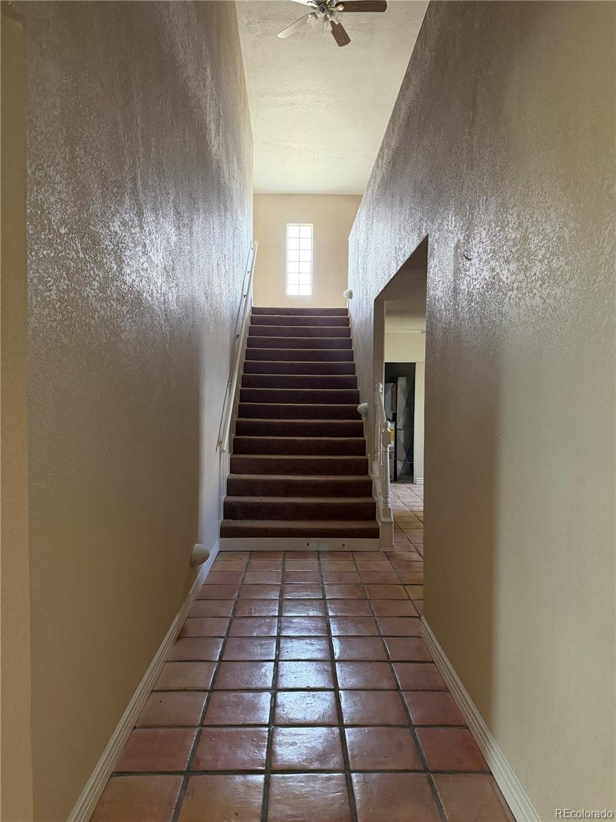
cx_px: 308
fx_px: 569
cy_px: 411
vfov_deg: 71.6
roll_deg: +0.0
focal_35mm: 24
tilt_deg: -1.9
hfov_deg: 56.8
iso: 500
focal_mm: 6.76
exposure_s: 1/60
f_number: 1.78
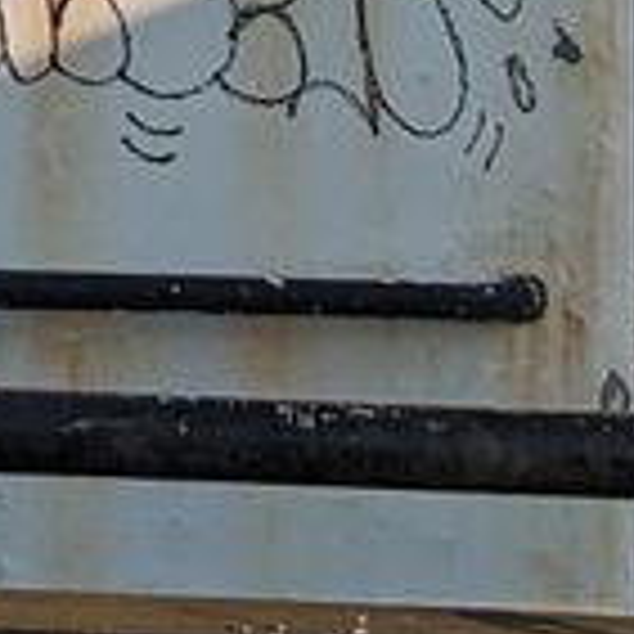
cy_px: -1165
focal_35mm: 361
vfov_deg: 4.7
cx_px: -387
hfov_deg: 4.8
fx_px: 7480
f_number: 1.85
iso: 46
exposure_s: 1/2817
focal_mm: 6.81
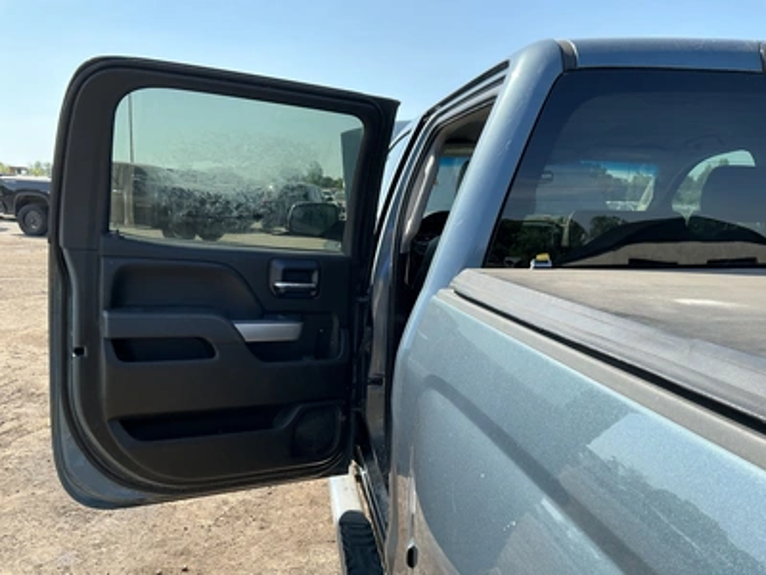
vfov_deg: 49.7
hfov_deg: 63.4
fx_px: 620
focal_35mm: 28
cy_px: 288
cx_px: 383
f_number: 1.8
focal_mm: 3
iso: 25
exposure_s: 1/613
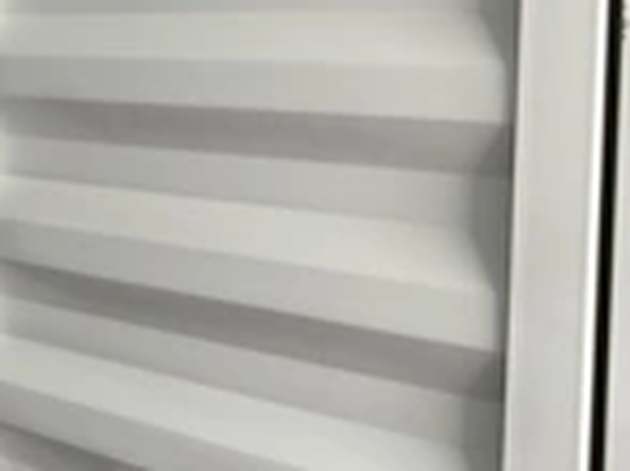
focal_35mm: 79
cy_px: 86
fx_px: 1437
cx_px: -171
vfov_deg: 18.4
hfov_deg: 22.4
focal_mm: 3
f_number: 1.8
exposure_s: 1/122
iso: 50
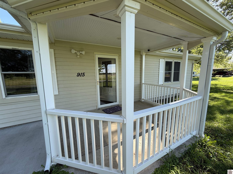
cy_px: 87
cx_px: 116
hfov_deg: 102.1
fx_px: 94
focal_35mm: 14
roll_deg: +1.1
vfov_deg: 85.7
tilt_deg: -8.0
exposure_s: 1/264
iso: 50
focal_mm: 2.22
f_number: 2.2
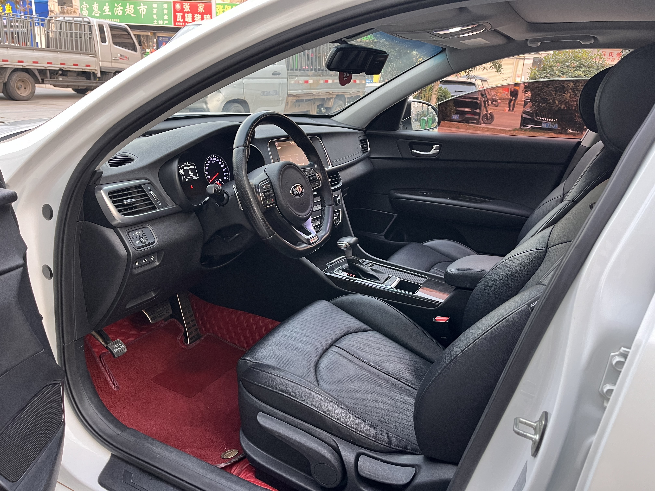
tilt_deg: -19.1
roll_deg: -3.8
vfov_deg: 53.1
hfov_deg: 67.3
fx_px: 492
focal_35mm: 26
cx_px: 328
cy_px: 246
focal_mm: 5.1
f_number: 1.6
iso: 250
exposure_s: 1/60
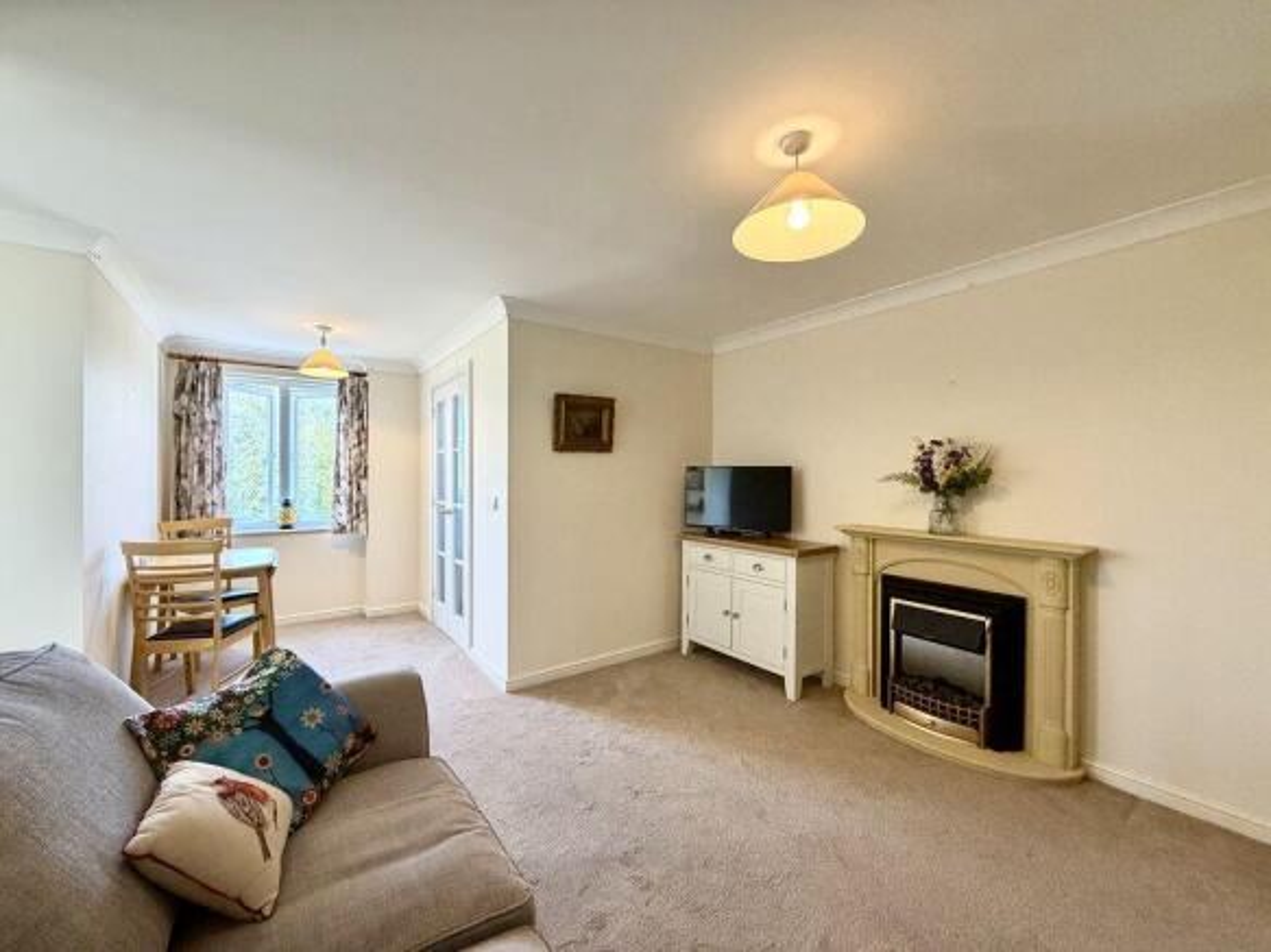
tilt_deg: -0.5
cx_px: 636
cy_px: 476
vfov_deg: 85.7
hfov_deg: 102.1
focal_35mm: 14
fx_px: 514
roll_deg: -0.3
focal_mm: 2.22
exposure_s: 1/100
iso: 200
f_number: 2.2
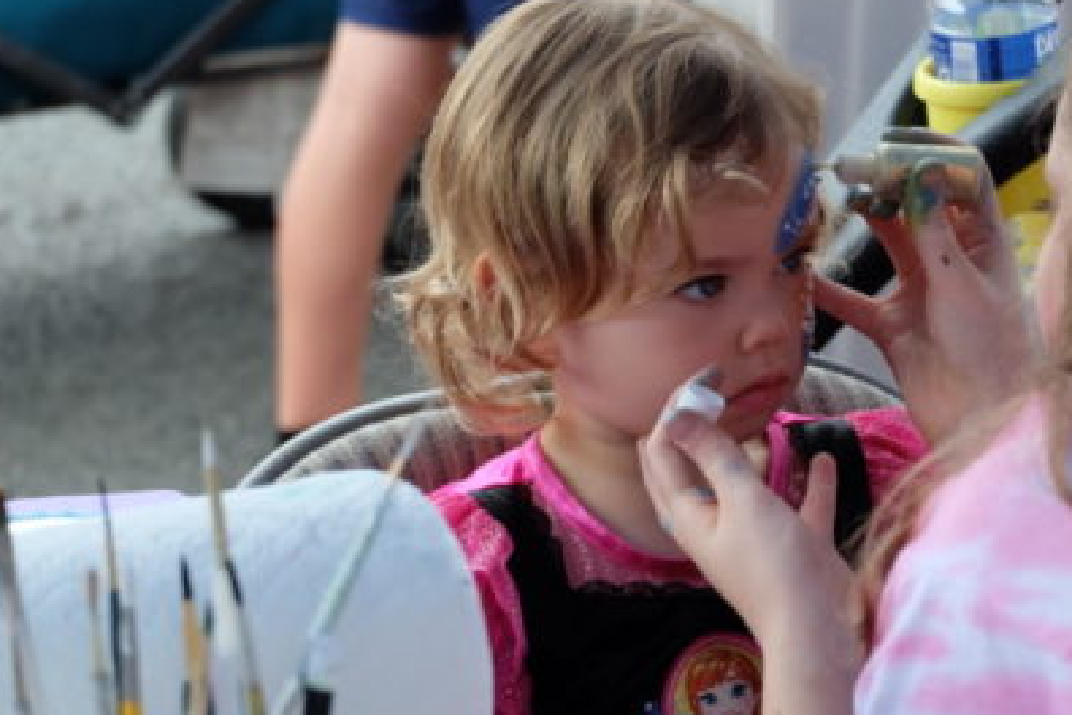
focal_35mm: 180
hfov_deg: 11.4
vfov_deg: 7.6
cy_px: 382
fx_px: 5360
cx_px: 704
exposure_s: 1/125
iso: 400
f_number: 5
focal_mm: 75.4
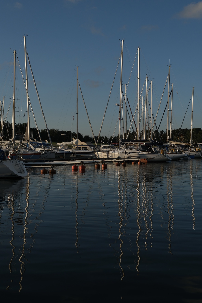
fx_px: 387
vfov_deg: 42.7
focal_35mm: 46
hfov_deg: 29.3
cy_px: 154
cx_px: 102
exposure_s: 1/2000
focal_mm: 30.2
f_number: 4.5
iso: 200
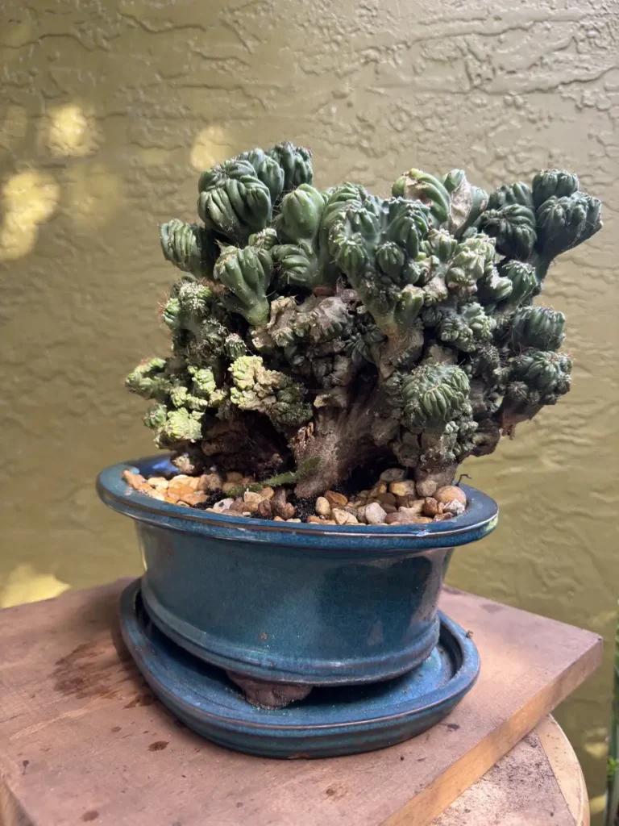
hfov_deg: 56.8
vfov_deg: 71.6
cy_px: 413
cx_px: 310
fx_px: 572
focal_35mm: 24
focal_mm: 6.76
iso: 80
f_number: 1.78
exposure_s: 1/162
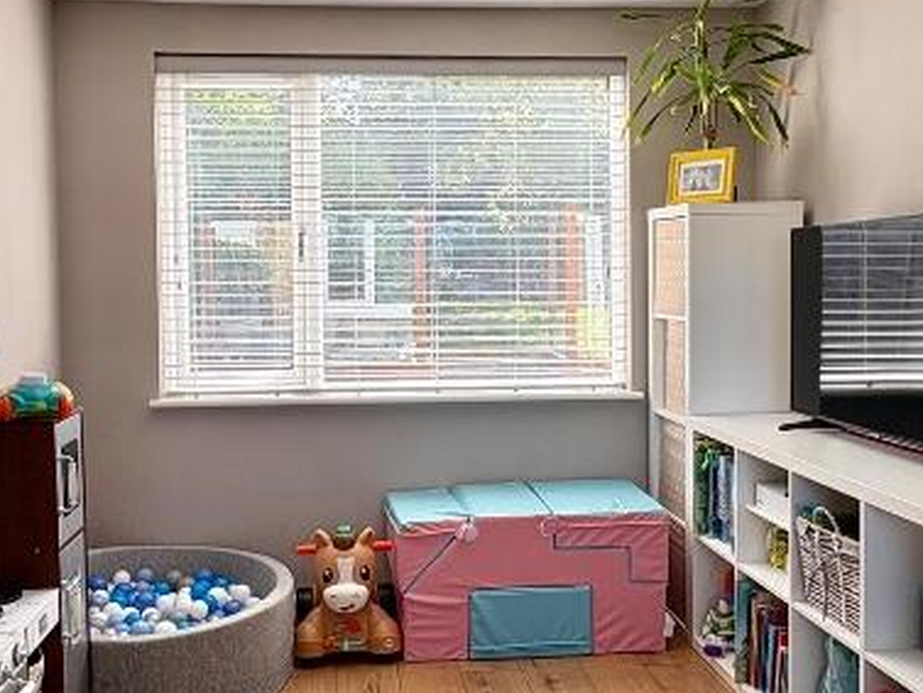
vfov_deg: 37.7
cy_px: 321
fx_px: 1014
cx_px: 416
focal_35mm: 38
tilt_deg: -1.3
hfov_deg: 48.9
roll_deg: +0.3
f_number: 2.2
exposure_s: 1/112
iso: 40
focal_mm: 2.22
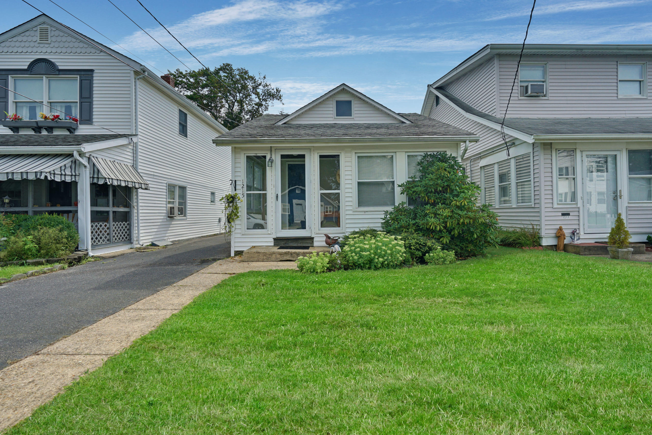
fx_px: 326
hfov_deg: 89.9
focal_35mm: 18
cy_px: 209
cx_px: 346
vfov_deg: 67.3
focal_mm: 16
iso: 200
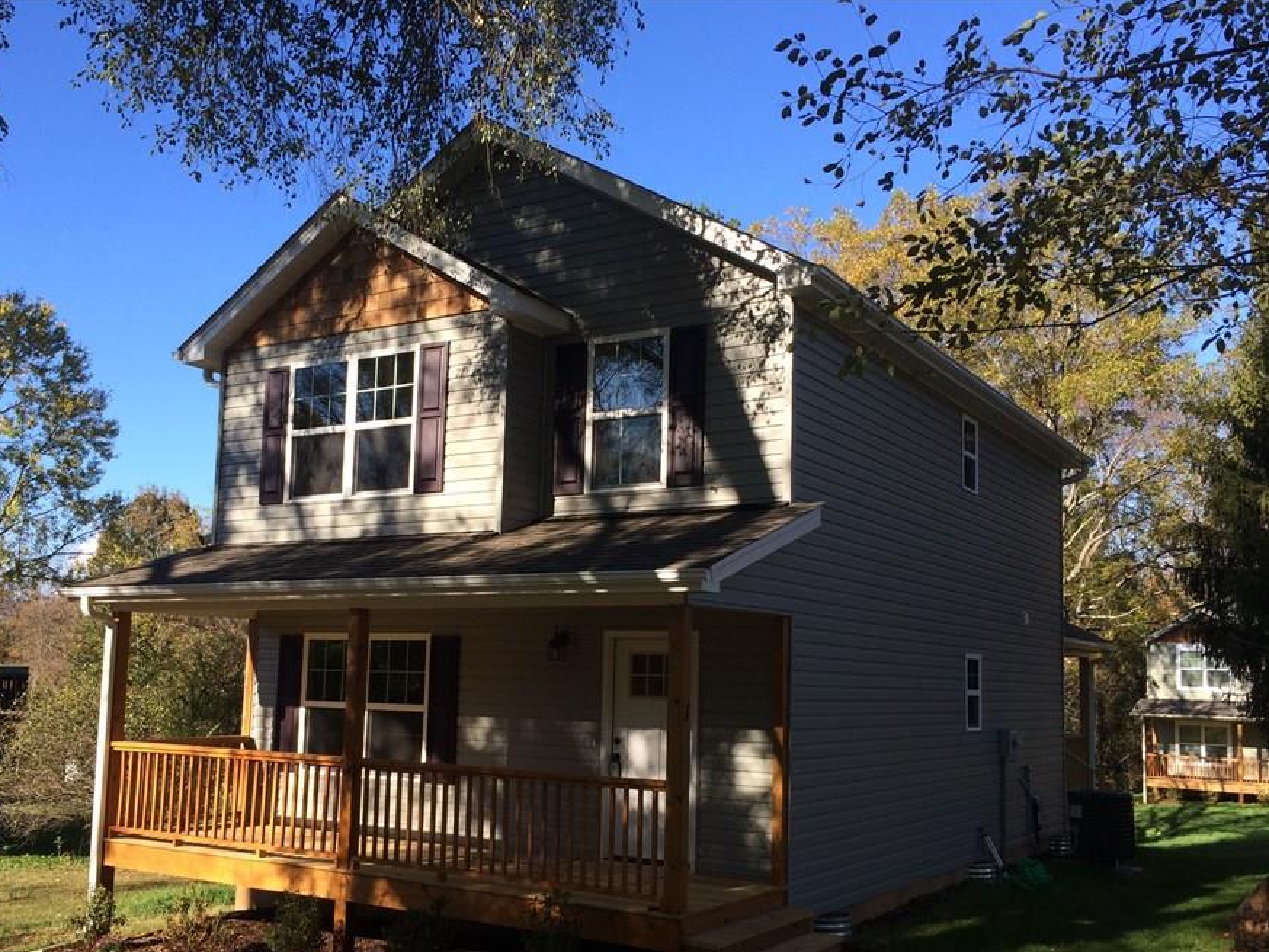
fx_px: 1247
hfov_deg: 53.9
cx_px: 608
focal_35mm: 34
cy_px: 555
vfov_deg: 41.7
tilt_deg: +3.6
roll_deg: +1.2
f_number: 2.2
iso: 32
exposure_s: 1/873
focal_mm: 4.15
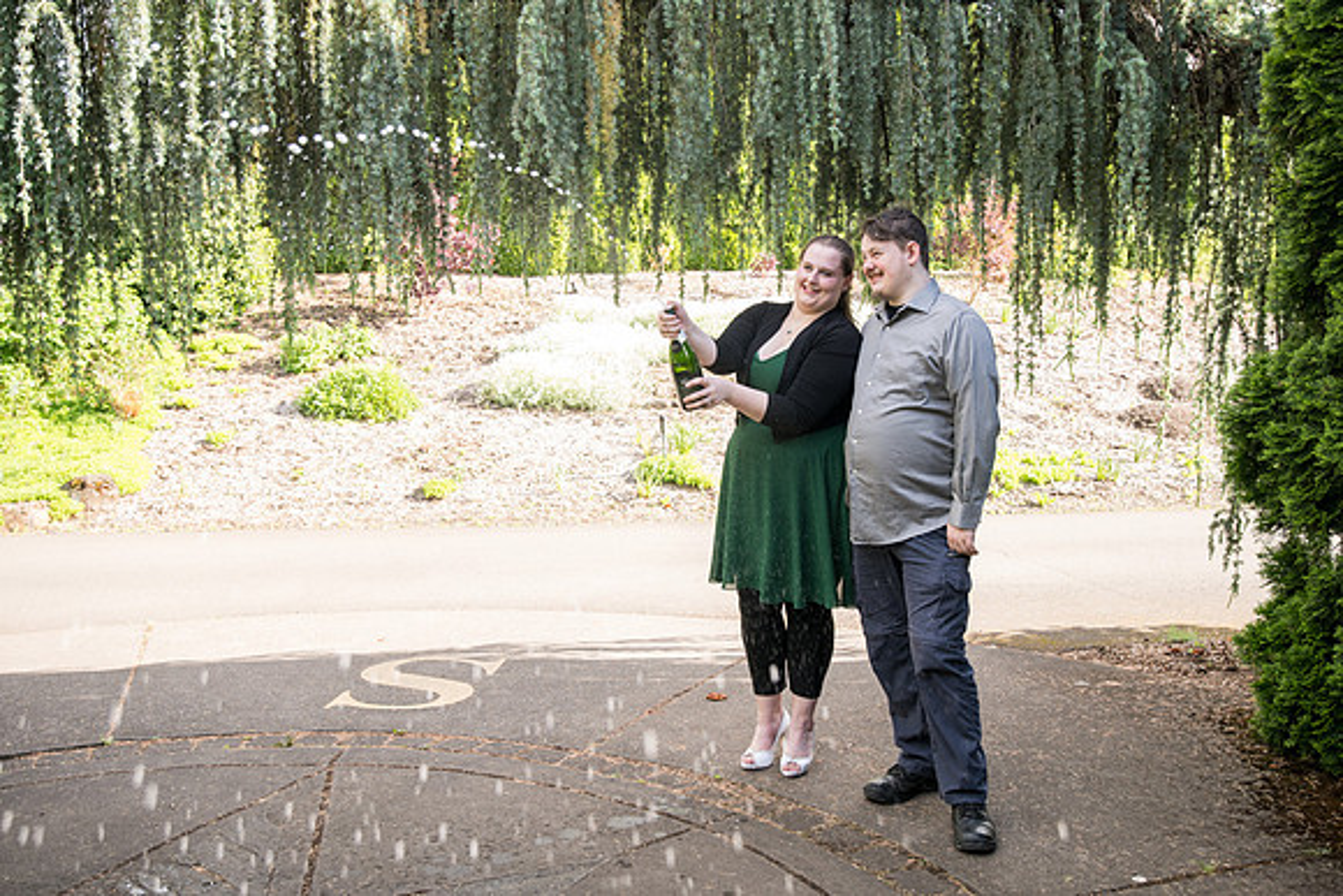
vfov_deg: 38.9
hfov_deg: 55.8
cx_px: 672
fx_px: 1269
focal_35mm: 34
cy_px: 448
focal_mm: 34
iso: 400
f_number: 4
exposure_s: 1/320
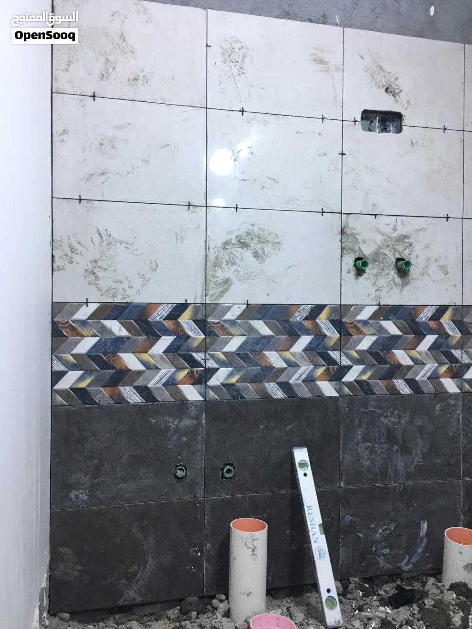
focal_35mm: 29
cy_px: 314
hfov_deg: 48.2
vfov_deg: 61.7
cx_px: 236
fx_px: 527
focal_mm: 4.15
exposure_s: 1/33
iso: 64
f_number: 2.2
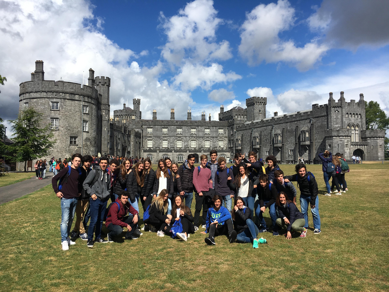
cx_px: 194
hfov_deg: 61.7
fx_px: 326
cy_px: 146
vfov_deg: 48.2
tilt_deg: +2.1
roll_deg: +0.9
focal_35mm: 29
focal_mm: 4.15
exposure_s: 1/2564
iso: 25
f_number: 2.2
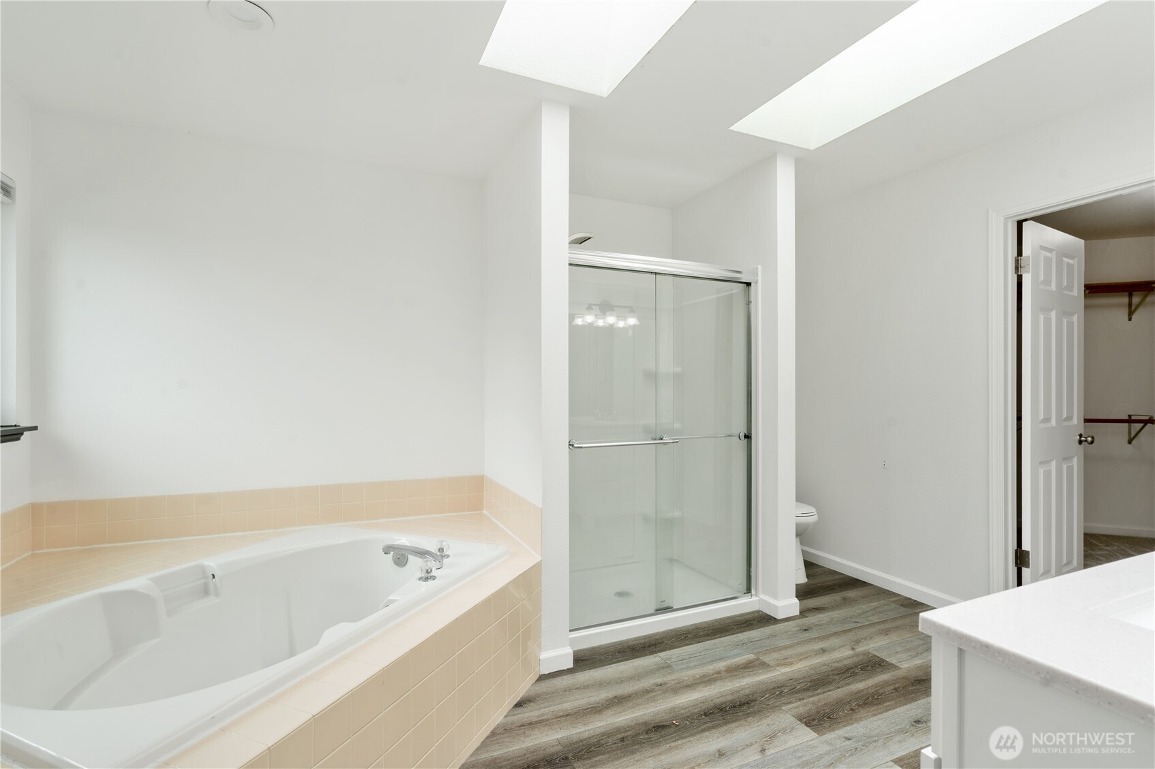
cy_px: 384
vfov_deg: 73.7
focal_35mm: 16
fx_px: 513
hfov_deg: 96.7
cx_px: 578
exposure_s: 1/10
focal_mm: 16
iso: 250
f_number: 9
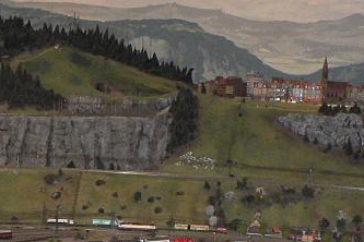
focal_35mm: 90
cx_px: 28
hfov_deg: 22.0
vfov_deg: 14.9
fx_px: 910
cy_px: 257
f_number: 2.8
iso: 400
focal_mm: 6
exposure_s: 1/60
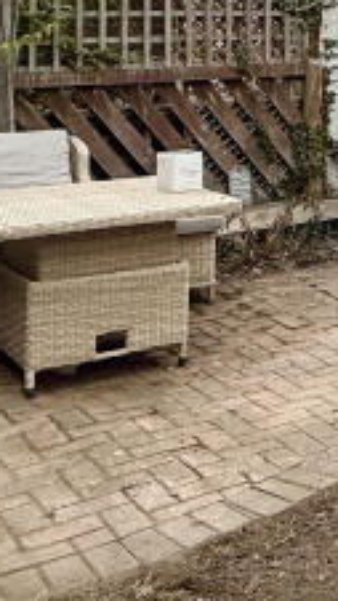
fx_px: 1100
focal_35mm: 69
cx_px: 732
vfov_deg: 28.7
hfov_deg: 13.9
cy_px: 5
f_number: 2.2
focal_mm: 2.22
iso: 64
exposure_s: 1/1285
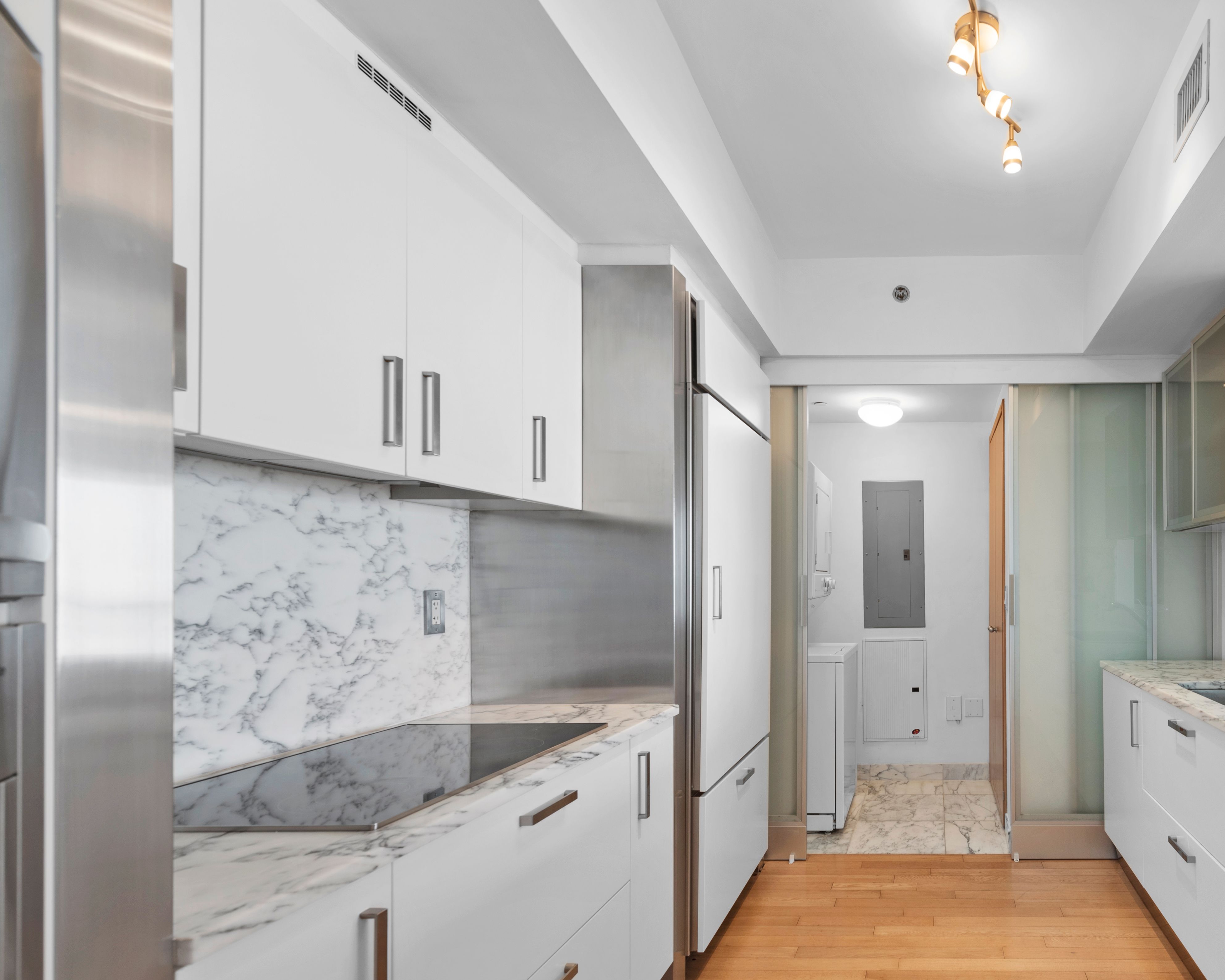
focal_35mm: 20
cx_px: 931
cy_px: 587
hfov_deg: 74.1
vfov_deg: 67.4
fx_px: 725
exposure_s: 1/5
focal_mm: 14
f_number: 8
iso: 100
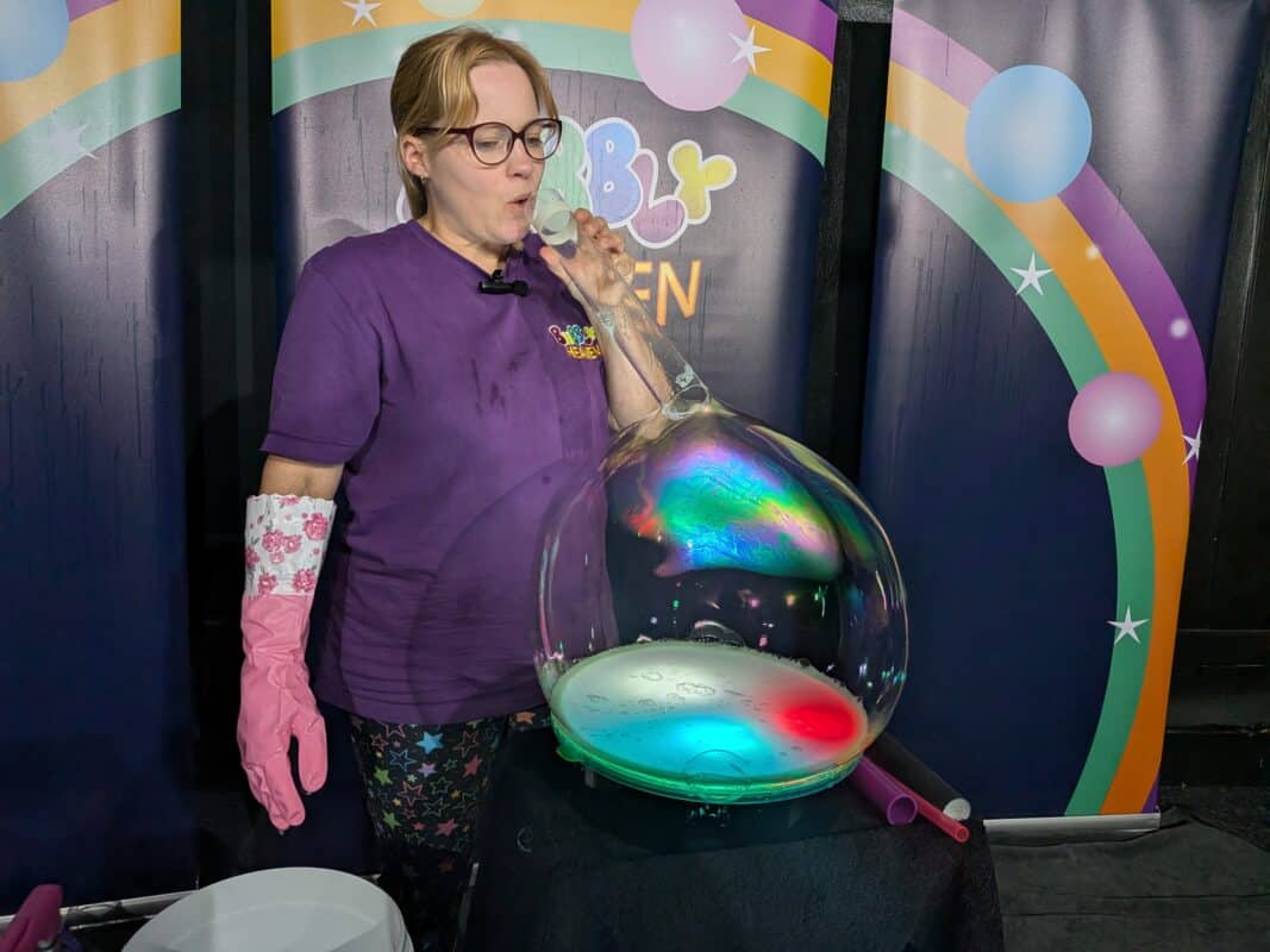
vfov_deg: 56.8
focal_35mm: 24
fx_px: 880
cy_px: 476
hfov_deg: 71.6
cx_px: 635
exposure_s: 1/100
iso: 44
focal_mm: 4.53
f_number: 1.7
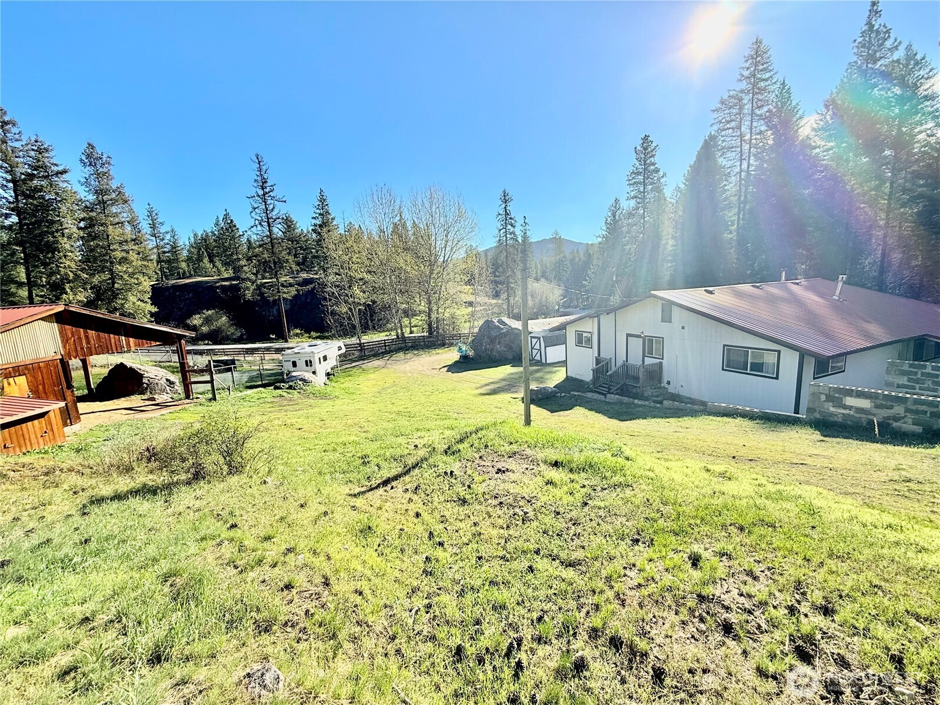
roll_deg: +3.9
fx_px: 380
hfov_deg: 102.1
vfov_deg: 85.7
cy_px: 352
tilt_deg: -9.0
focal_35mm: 14
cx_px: 470
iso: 64
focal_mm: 2.22
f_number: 2.2
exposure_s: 1/1534
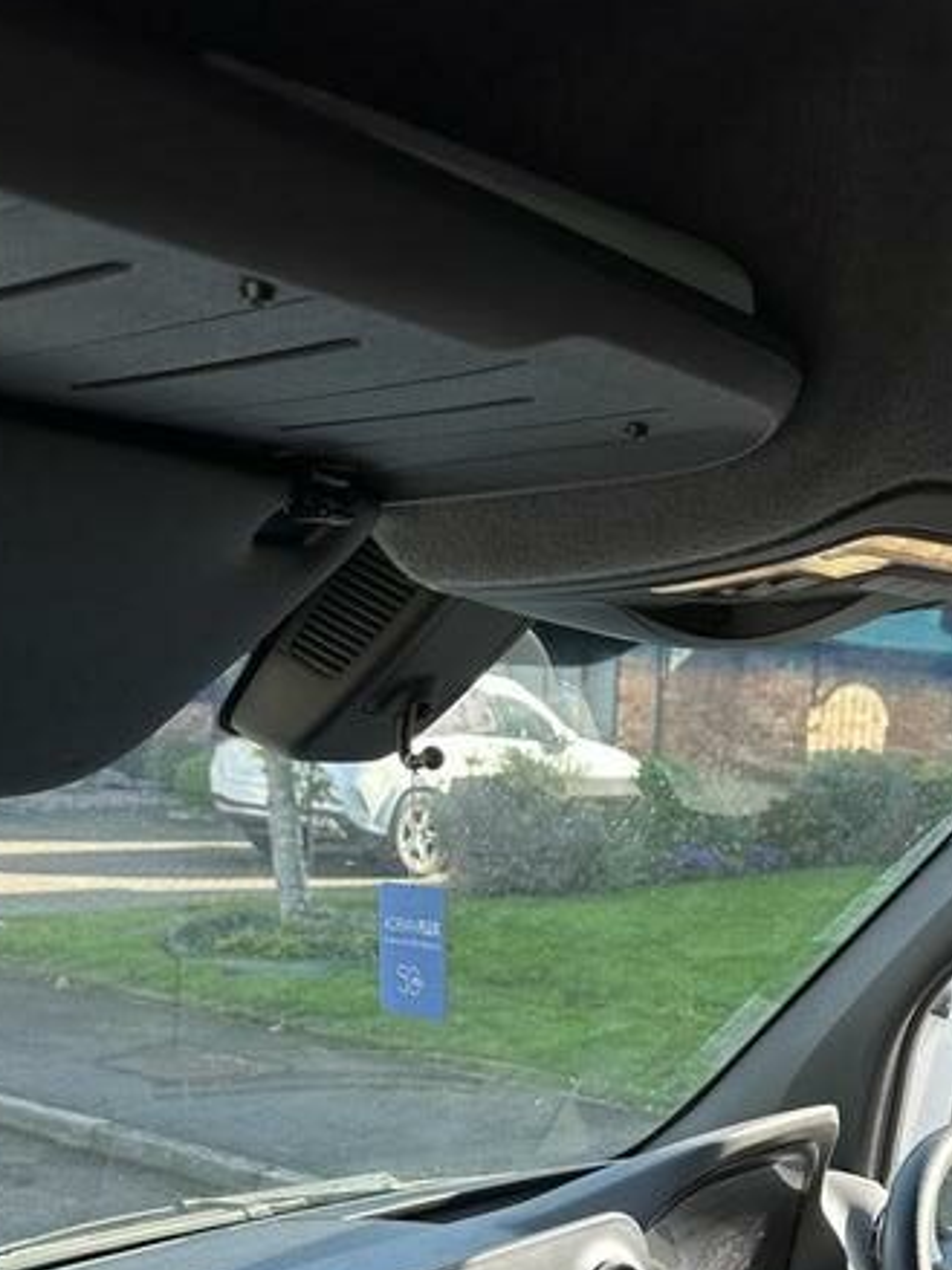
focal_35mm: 49
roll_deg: -4.1
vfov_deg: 35.8
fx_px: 1798
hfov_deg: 29.3
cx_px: 697
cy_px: 1212
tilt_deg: -16.5
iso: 80
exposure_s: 1/370
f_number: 1.78
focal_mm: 6.86
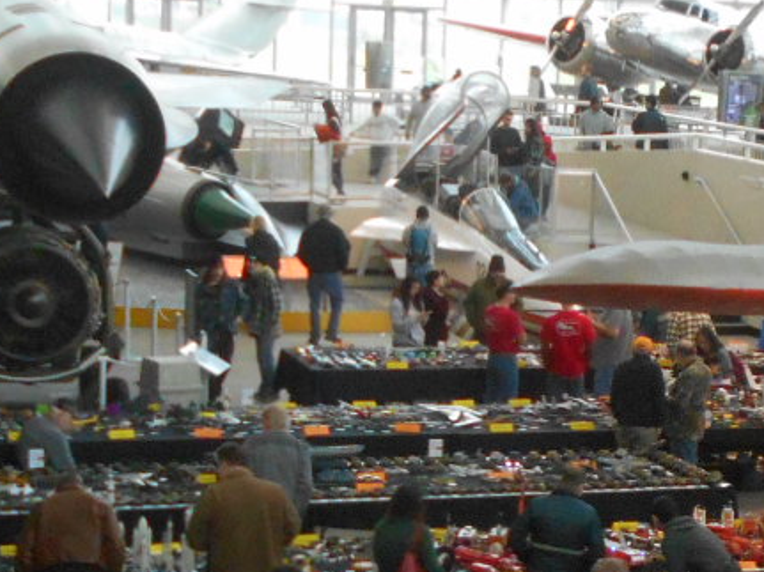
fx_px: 2295
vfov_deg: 14.1
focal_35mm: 104
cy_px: 457
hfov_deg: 18.7
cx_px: 654
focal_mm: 5.1
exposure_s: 1/25
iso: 400
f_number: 3.4
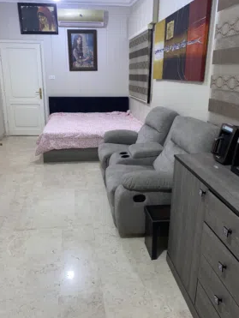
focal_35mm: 28
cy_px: 154
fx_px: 257
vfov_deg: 63.4
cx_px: 117
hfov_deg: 49.8
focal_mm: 4.25
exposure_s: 1/20
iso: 40
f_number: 1.8
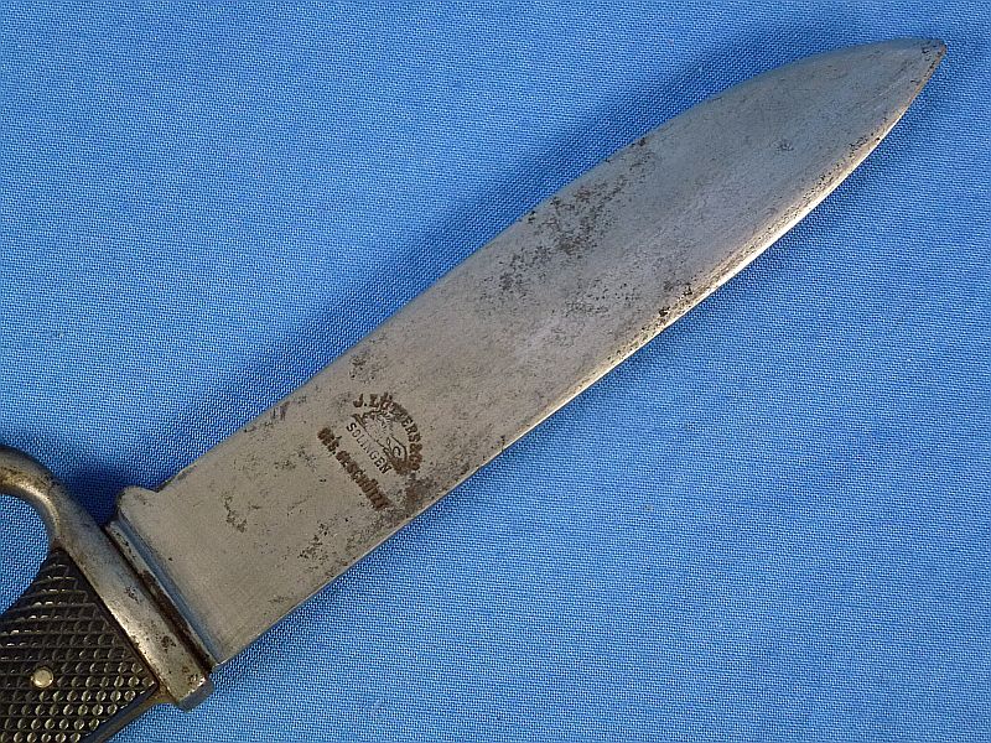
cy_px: 372
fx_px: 2176
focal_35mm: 76
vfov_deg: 19.4
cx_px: 496
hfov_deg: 25.7
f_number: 4.7
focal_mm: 13.6
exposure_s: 1/80
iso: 400
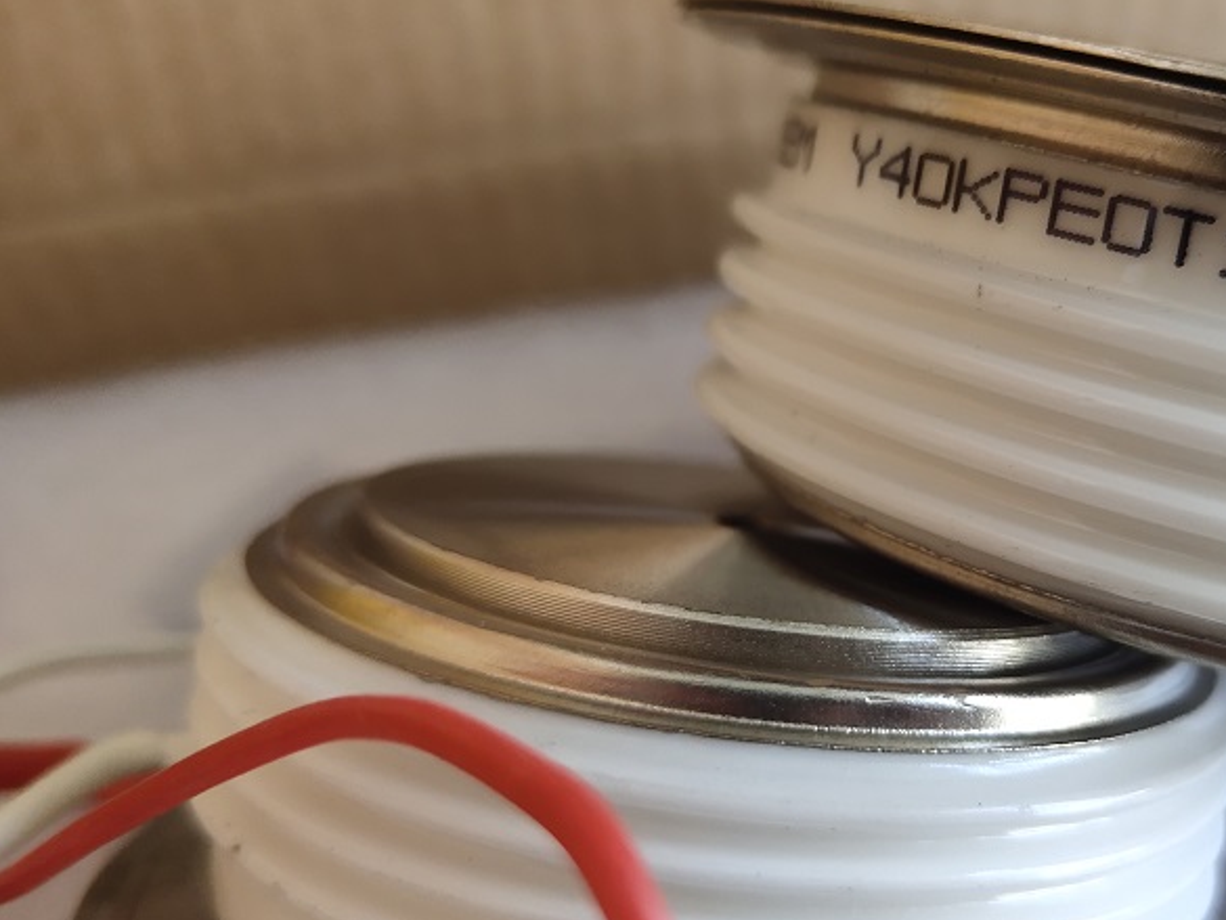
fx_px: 1559
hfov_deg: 42.1
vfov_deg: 32.9
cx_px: 859
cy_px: 492
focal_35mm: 44
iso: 137
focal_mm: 4.27
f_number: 1.8
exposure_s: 1/100
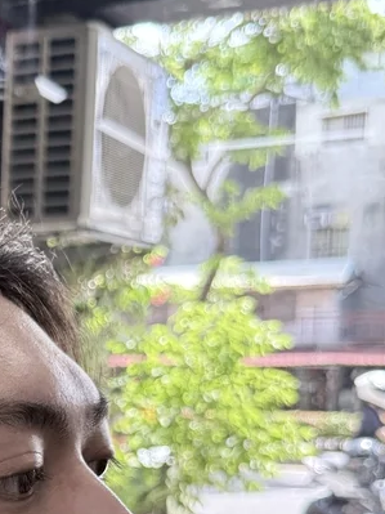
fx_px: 1142
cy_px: 542
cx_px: -121
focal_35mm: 77
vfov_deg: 24.0
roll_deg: -0.9
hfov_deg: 17.8
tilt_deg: -7.1
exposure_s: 1/209
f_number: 1.78
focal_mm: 6.76
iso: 160
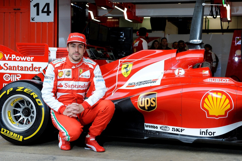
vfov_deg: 24.2
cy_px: 80
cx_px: 121
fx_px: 376
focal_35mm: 56
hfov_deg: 35.7
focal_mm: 56
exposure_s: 1/320
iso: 1000
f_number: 5.6
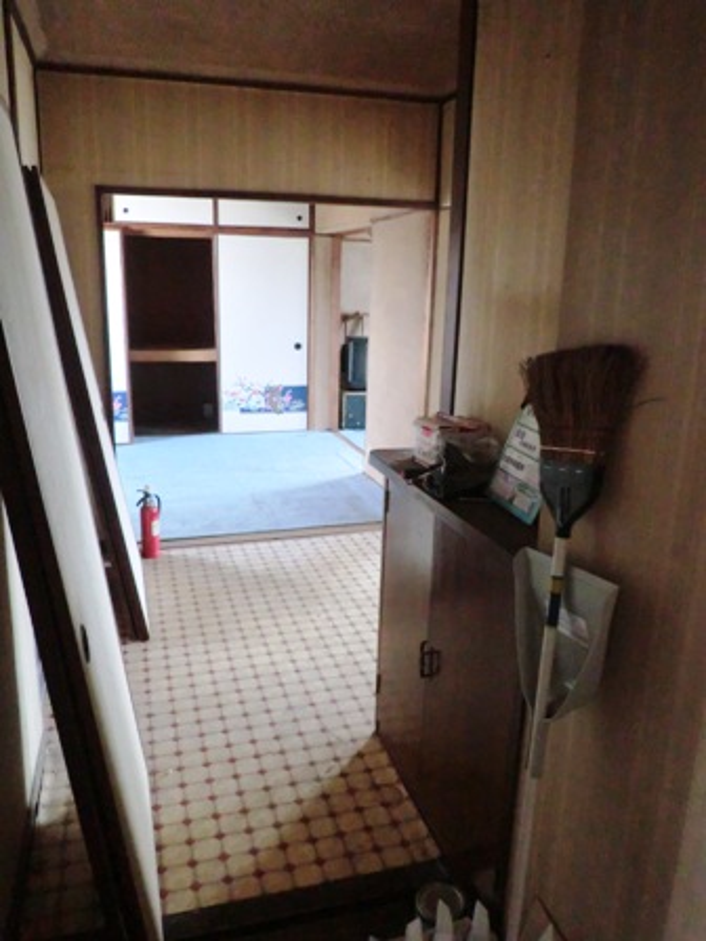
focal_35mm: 26
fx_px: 707
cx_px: 353
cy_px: 470
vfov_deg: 67.3
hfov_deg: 53.1
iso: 640
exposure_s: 1/60
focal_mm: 4.7
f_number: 2.8
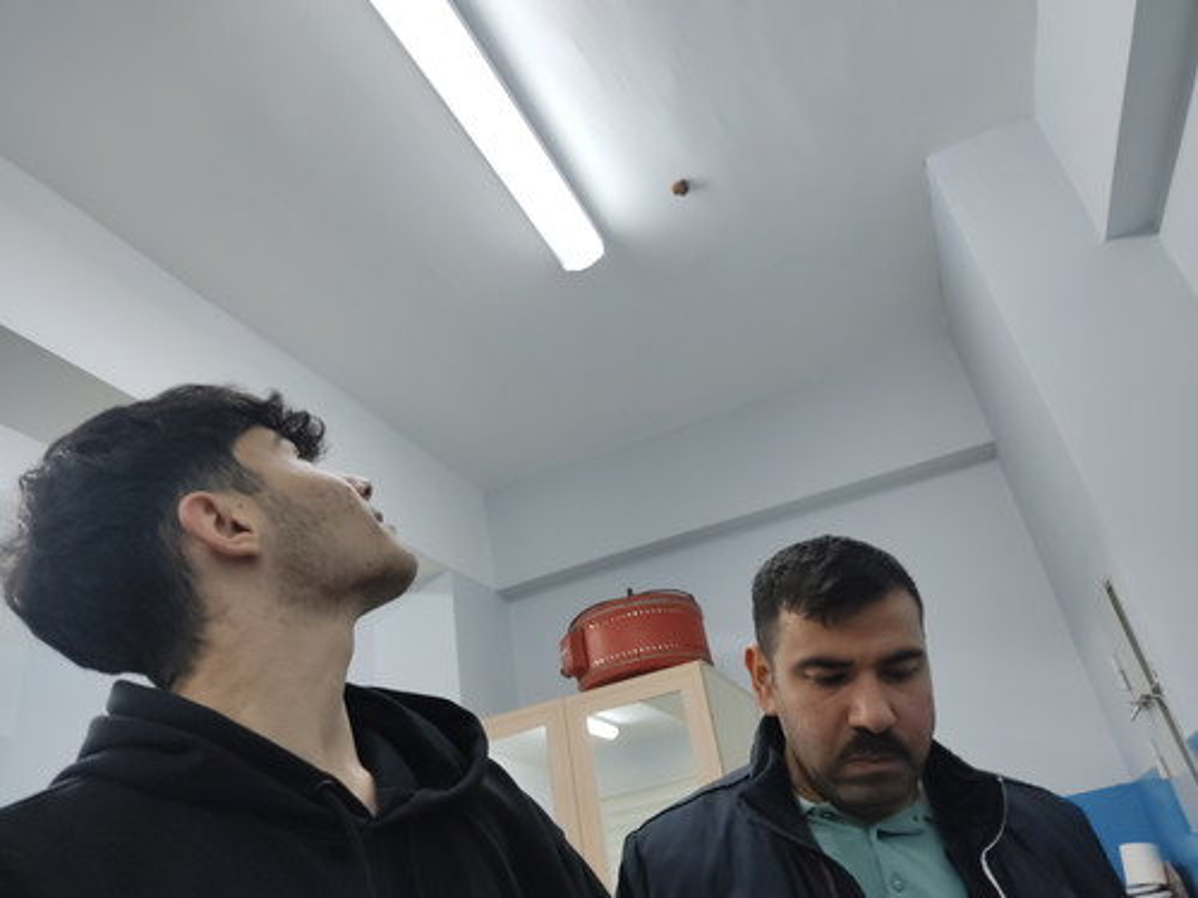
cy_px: 449
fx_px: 900
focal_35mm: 26
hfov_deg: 67.3
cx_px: 599
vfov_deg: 53.1
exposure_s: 1/33
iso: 297
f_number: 1.79
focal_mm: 4.74
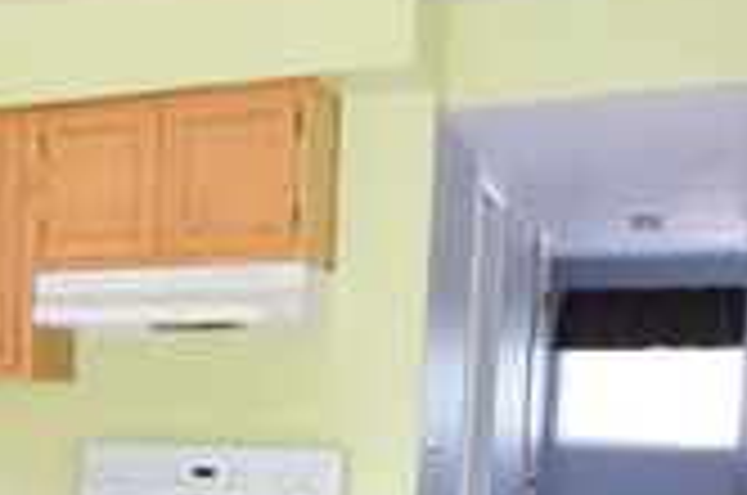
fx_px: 1201
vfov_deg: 22.1
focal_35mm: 58
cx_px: -40
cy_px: 533
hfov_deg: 31.3
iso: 800
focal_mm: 10
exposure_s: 1/60
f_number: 4
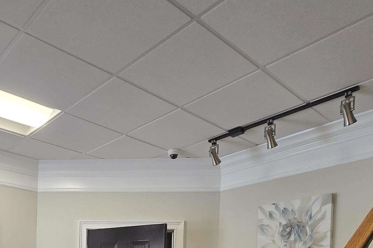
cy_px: 296
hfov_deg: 55.4
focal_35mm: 33
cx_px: 111
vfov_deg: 32.9
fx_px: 342
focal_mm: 1.7
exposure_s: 1/50.3
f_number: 2.2
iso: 100
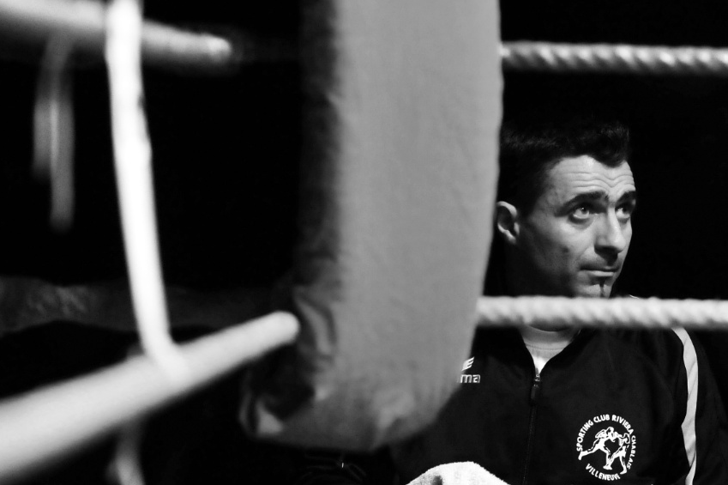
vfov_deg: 5.6
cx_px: 392
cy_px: 188
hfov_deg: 8.4
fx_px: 4951
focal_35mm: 245
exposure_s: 1/320
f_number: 2.8
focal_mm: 130
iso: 3200
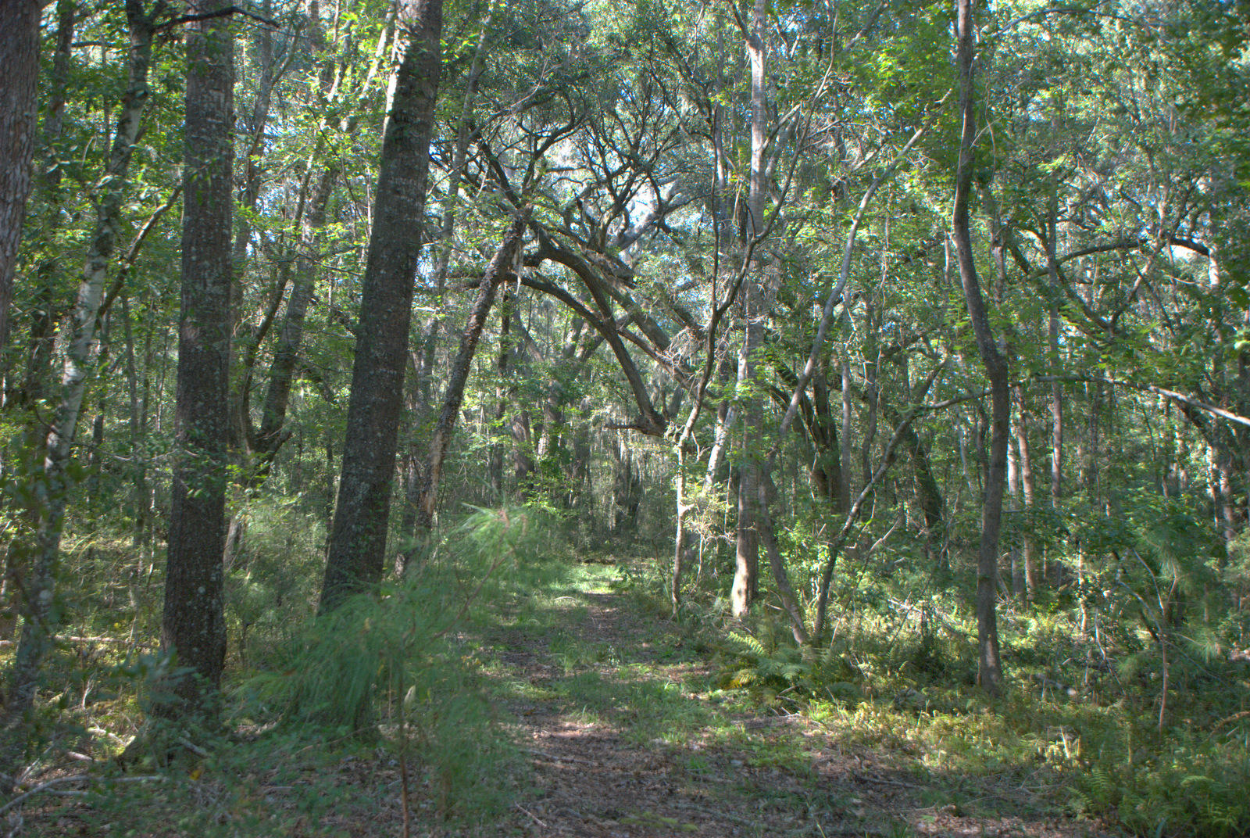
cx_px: 625
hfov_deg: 49.5
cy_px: 419
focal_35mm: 39
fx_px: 1356
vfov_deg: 34.3
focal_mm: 26
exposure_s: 1/160
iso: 400
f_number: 4
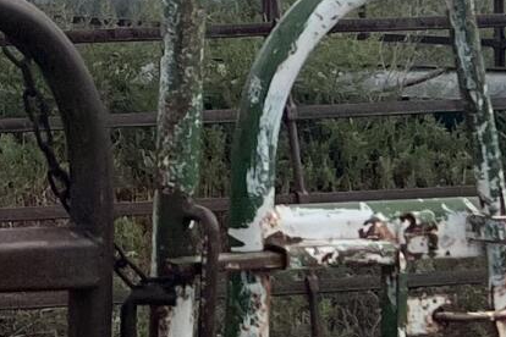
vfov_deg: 6.9
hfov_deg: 9.7
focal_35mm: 196
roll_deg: +0.4
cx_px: -517
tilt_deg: -0.4
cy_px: -216
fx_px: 2755
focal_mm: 5.7
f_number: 1.5
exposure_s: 1/6579
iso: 50
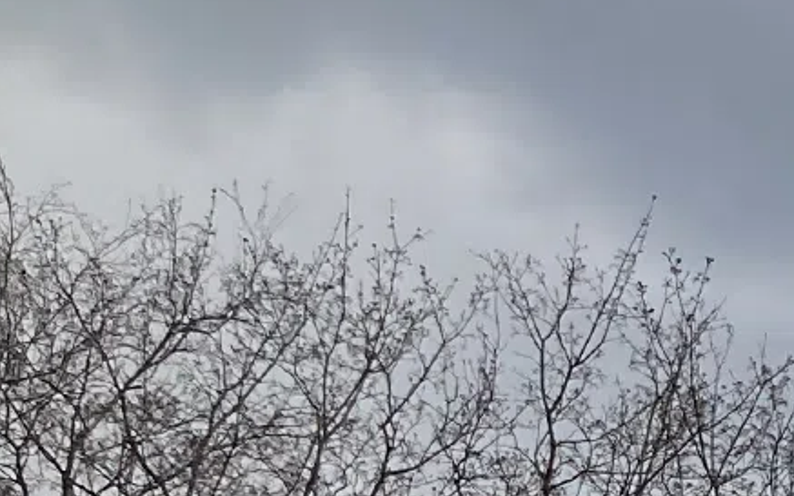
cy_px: 1615
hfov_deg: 10.6
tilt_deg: +6.2
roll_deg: -1.0
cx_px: 2050
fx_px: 3527
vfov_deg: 7.0
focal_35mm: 163
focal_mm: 3.99
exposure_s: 1/1919
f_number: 1.8
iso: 20
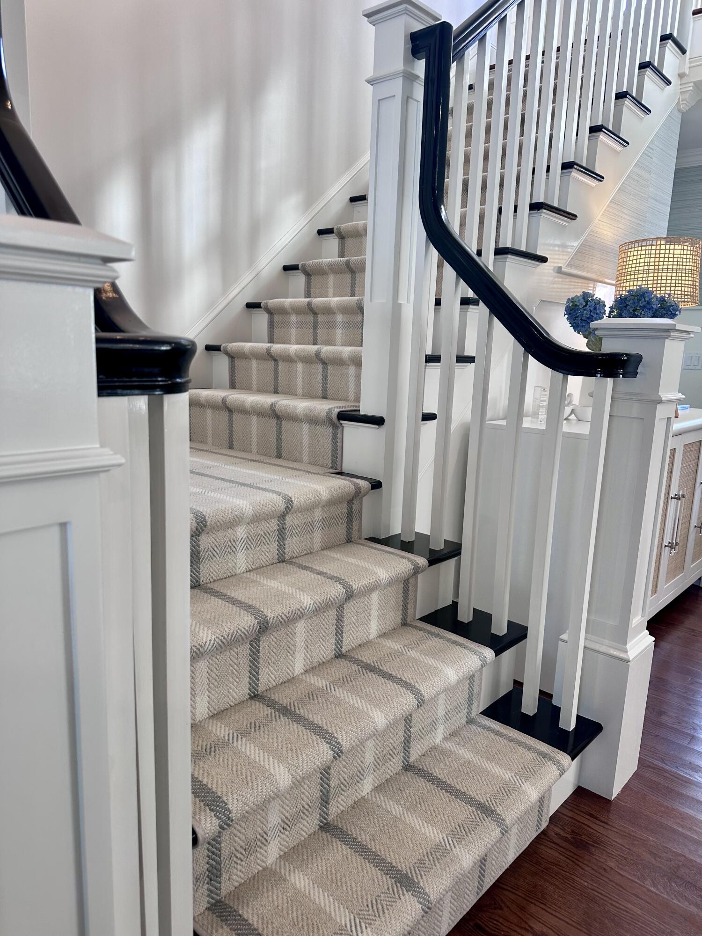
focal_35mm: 24
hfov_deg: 56.8
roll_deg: -2.7
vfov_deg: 71.6
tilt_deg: -9.7
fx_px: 649
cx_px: 351
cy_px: 468
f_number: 1.78
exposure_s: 1/120
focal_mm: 6.86
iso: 100
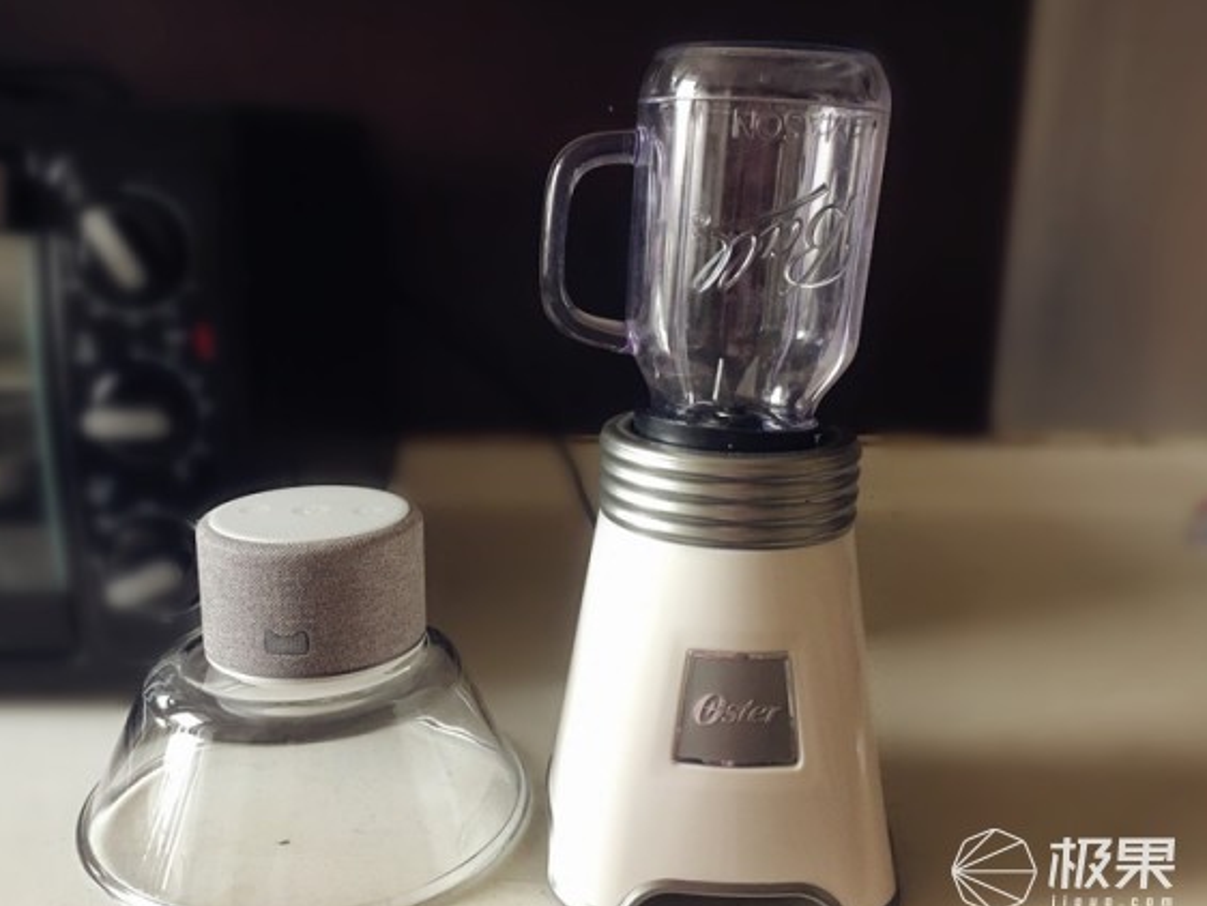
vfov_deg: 43.0
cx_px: 530
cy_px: 442
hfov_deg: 55.2
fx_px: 1151
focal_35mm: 33
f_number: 2.2
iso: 125
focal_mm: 4.15
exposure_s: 1/33
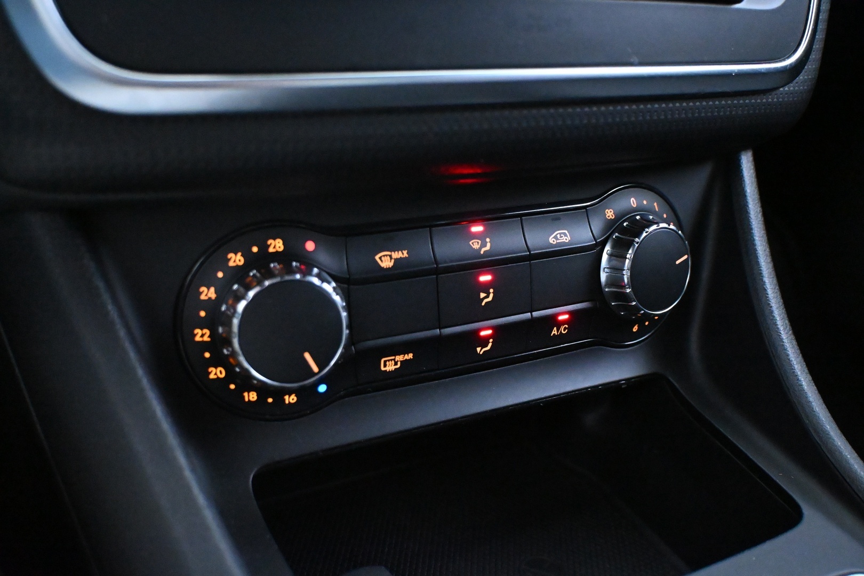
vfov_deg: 40.0
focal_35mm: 33
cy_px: 288
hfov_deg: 57.2
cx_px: 432
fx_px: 792
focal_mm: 22
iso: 12800
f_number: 4
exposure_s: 1/30
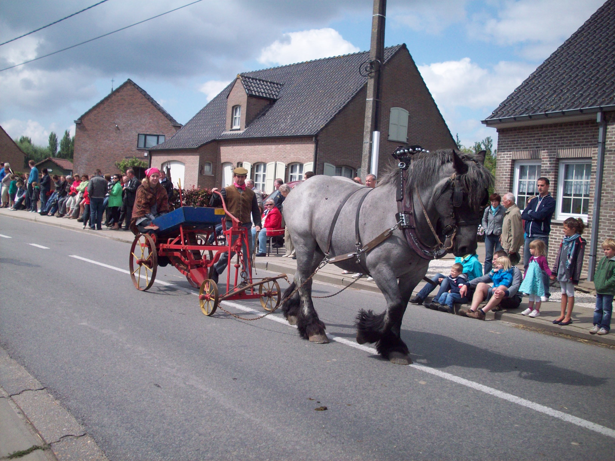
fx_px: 657
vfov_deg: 38.7
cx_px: 308
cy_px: 230
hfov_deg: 50.1
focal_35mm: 37
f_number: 5.6
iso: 80
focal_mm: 6.2
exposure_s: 1/400
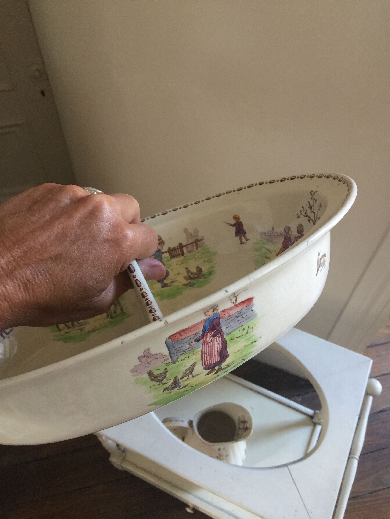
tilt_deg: -54.5
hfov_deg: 48.2
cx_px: 195
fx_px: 436
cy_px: 260
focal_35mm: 29
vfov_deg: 61.7
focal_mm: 4.15
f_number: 2.2
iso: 64
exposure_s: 1/17
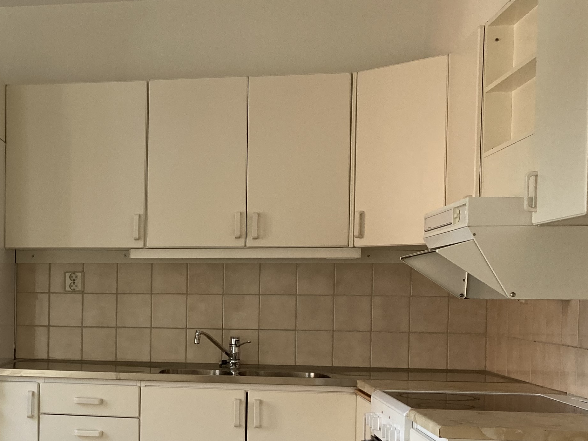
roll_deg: -0.3
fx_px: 1036
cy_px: 317
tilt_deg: -2.1
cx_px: -19
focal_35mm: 61
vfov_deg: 23.8
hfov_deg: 29.3
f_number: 1.8
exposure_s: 1/121
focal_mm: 3.99
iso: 50
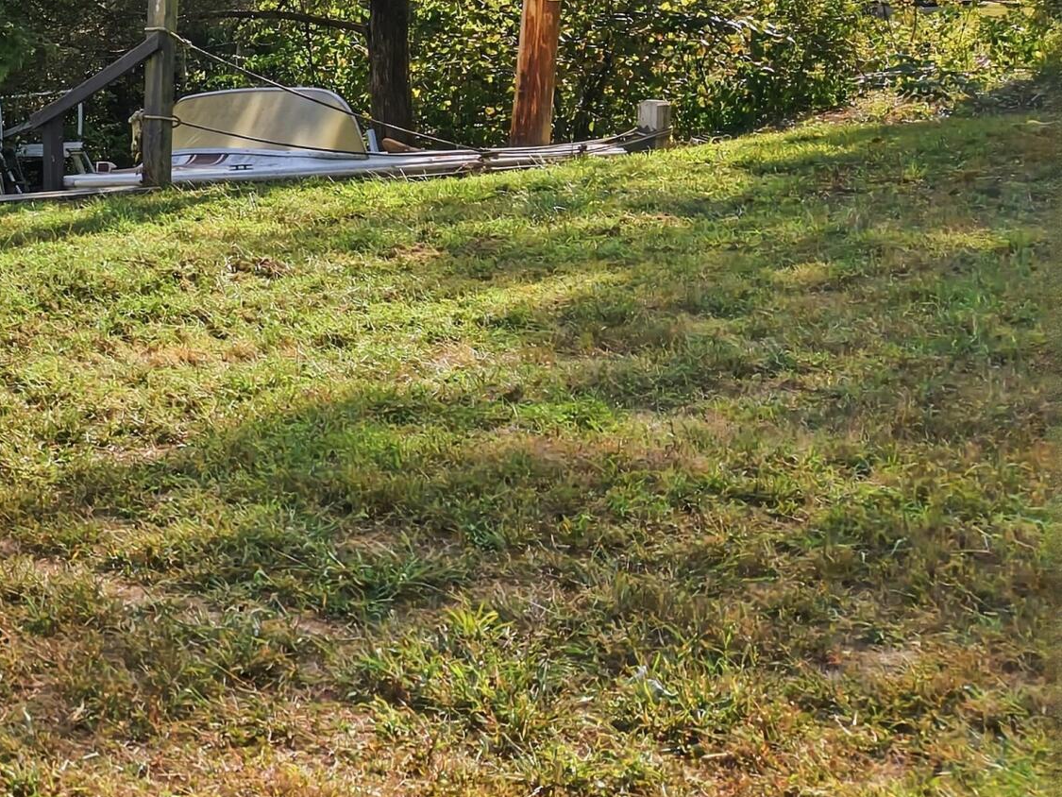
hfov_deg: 25.6
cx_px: -353
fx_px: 1964
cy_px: 110
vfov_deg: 22.5
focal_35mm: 64
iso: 100
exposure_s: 1/250
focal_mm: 8.7
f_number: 1.8
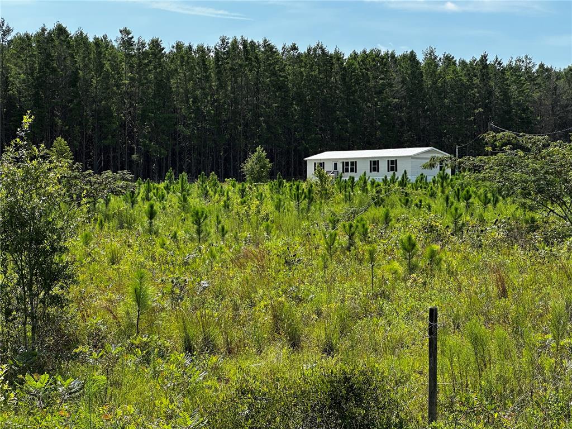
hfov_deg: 25.3
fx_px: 1272
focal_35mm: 77
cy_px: 214
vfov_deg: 19.1
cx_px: 286
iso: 32
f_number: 2.8
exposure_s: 1/471
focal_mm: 9
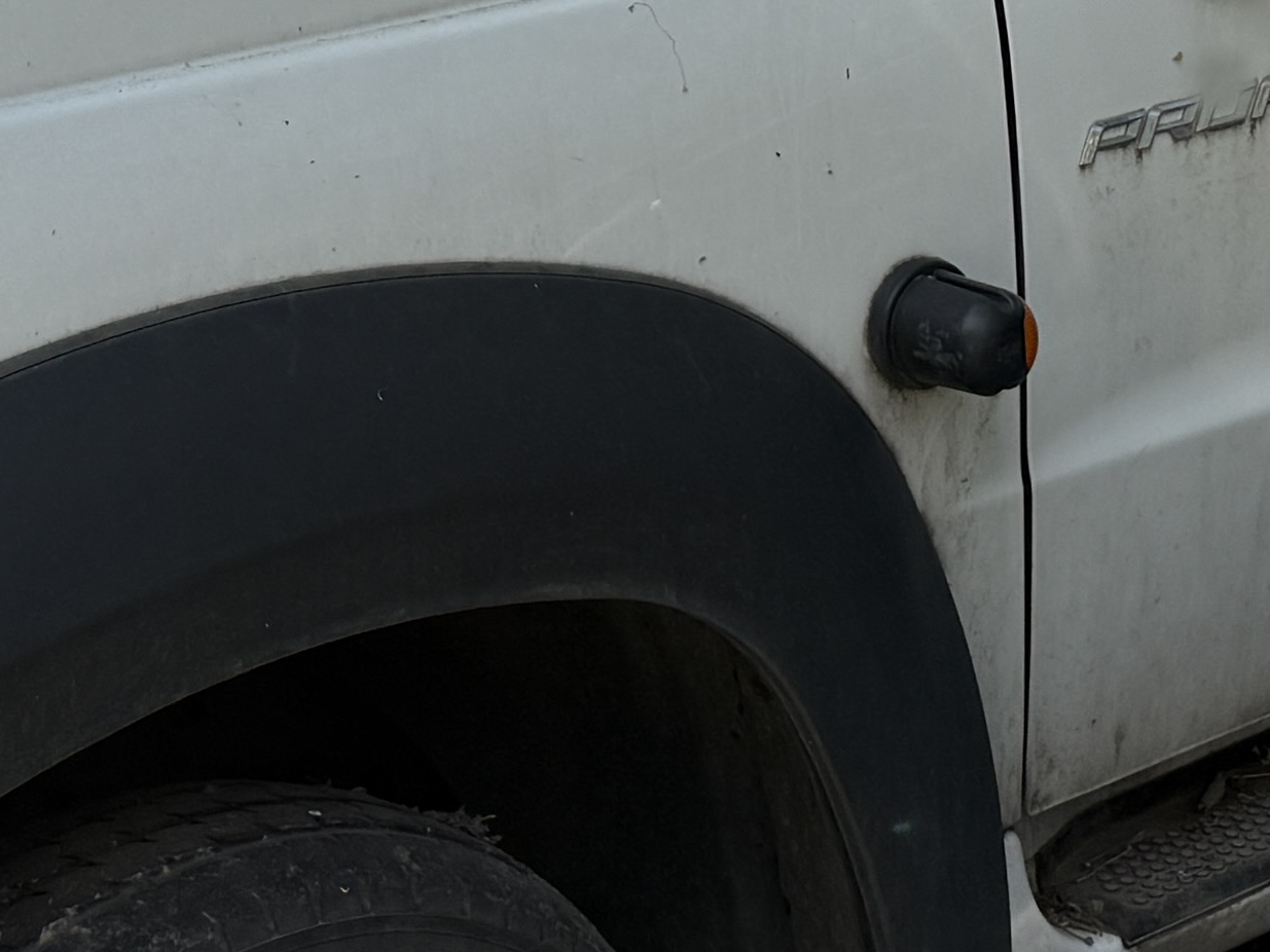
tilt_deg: -5.1
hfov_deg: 17.7
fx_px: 4072
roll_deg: -0.7
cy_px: -331
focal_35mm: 111
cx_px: 866
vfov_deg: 12.8
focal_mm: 6.76
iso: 80
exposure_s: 1/4405
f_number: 1.78
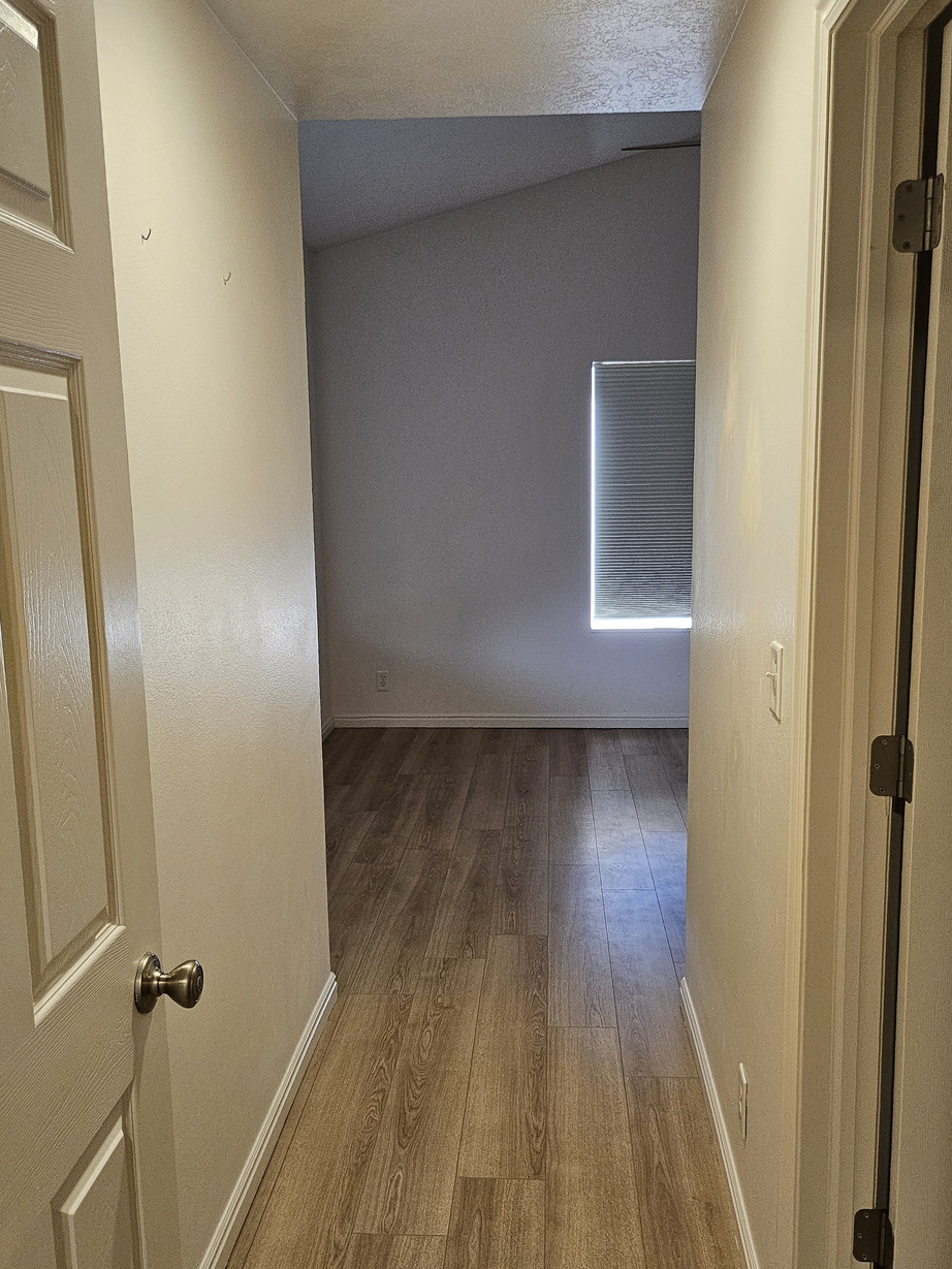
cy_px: 653
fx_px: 1100
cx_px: 490
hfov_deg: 46.8
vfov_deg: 59.9
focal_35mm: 30
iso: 500
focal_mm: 5
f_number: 1.8
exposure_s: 1/120
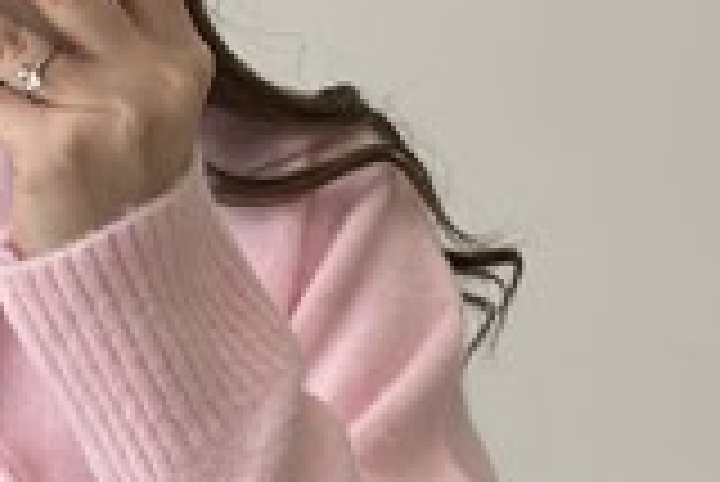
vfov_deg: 8.2
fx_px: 3323
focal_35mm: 166
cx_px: -94
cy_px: 597
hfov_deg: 12.1
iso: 80
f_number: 1.78
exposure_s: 1/762
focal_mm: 6.86
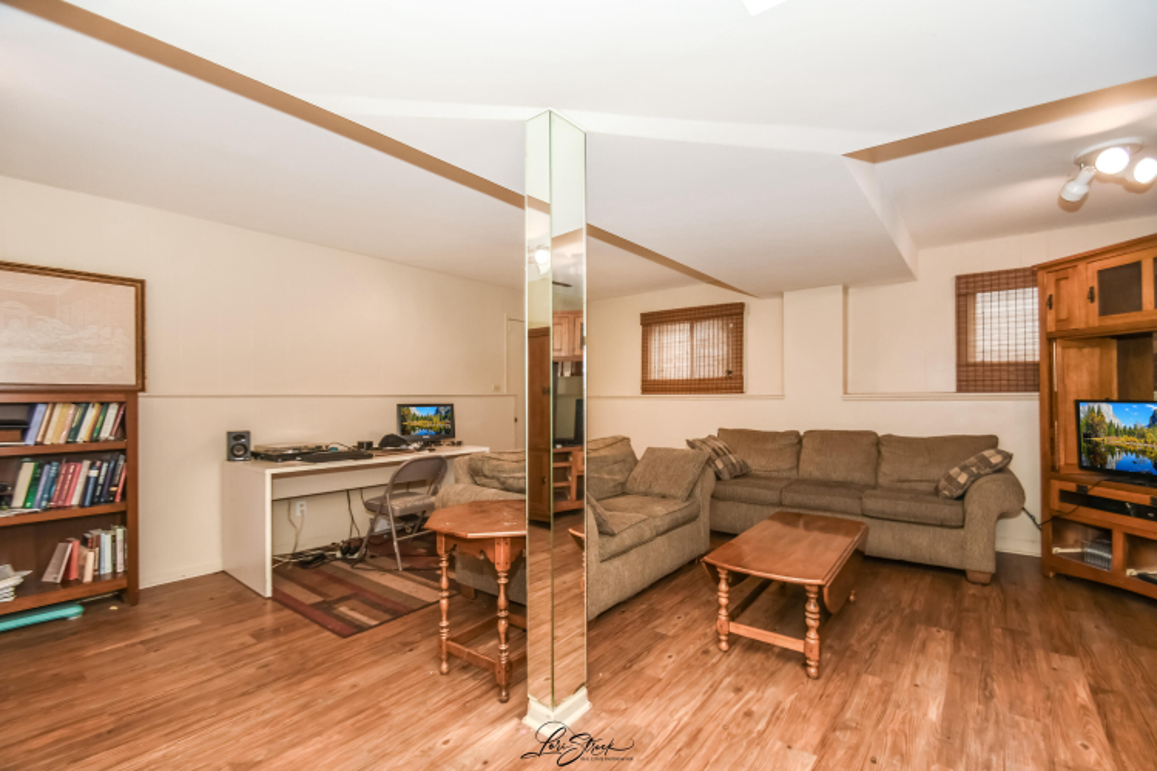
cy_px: 386
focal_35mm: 15
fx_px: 482
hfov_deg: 100.4
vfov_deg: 77.3
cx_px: 578
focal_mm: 10
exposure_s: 1/80
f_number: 8
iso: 400
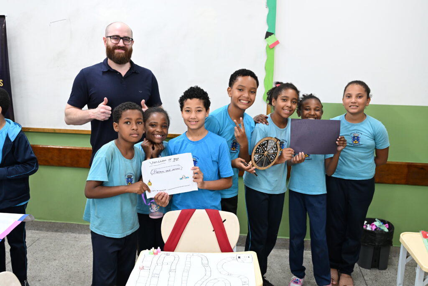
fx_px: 440
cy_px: 143
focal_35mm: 37
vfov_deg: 36.0
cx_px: 214
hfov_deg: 51.9
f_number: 4
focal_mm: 37
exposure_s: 1/60
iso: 1250
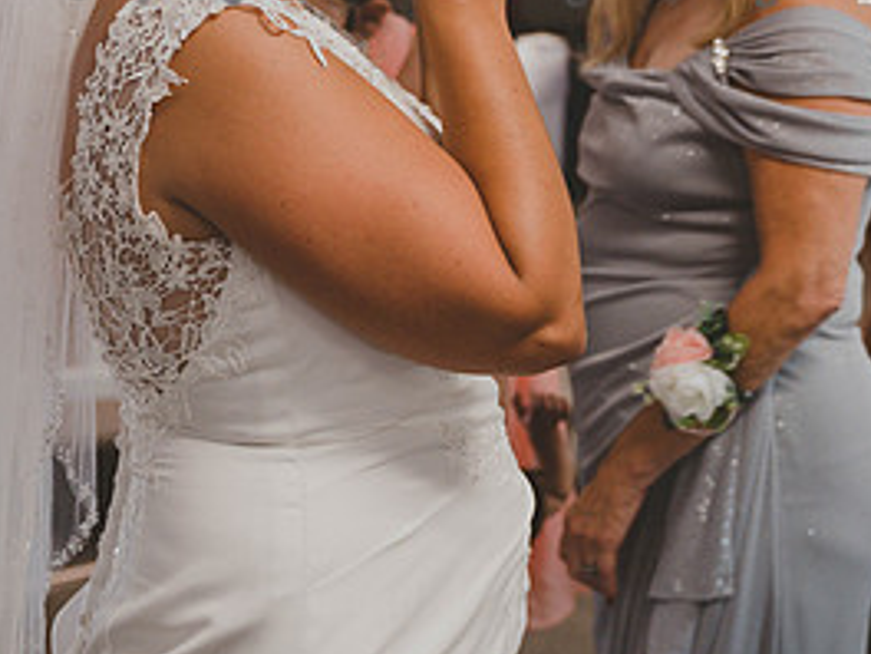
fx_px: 2214
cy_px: 124
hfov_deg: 21.8
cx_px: 761
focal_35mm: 88
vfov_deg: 16.6
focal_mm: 35
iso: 1400
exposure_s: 1/125
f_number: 2.8
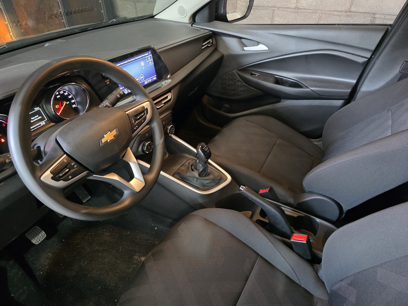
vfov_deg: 58.9
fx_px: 271
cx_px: 204
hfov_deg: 73.9
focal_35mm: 23
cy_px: 153
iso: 1600
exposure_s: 1/50
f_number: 1.7
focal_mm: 6.3
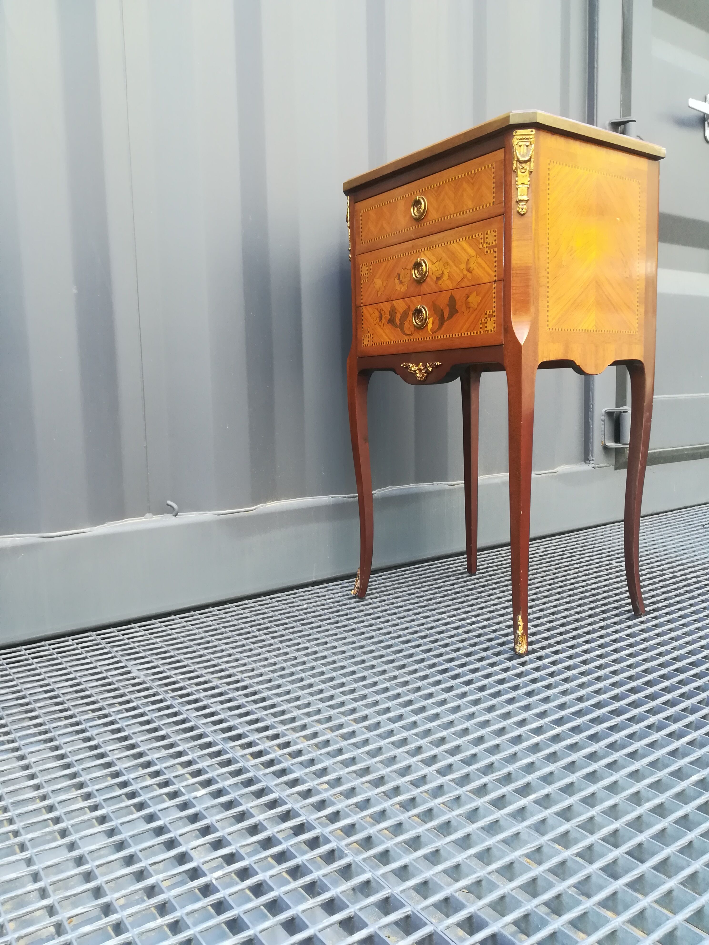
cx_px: 354
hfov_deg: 53.1
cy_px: 472
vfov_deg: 67.3
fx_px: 710
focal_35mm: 26
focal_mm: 3.83
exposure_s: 1/33.3
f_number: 2.2
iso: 125
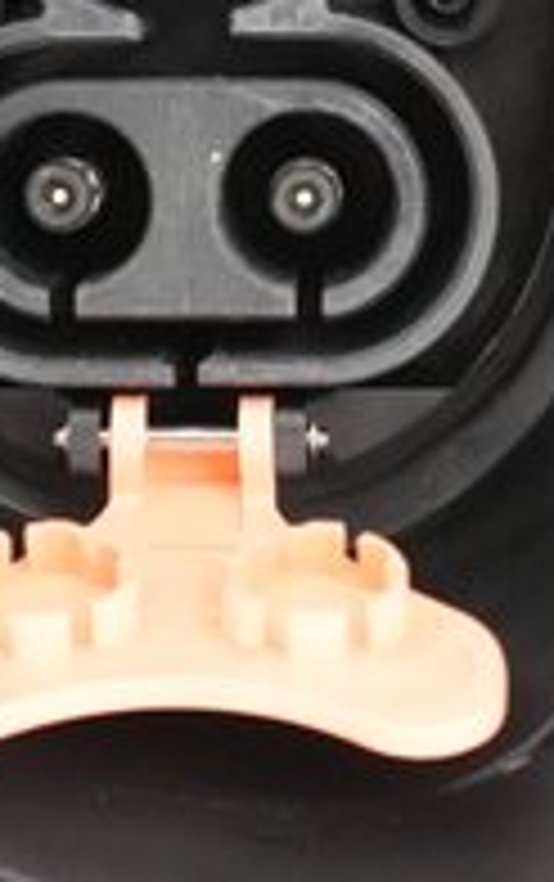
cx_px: 185
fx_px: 2240
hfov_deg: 14.1
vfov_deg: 21.3
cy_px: -58
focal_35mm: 93
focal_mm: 28
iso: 12800
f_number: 4.5
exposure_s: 1/100
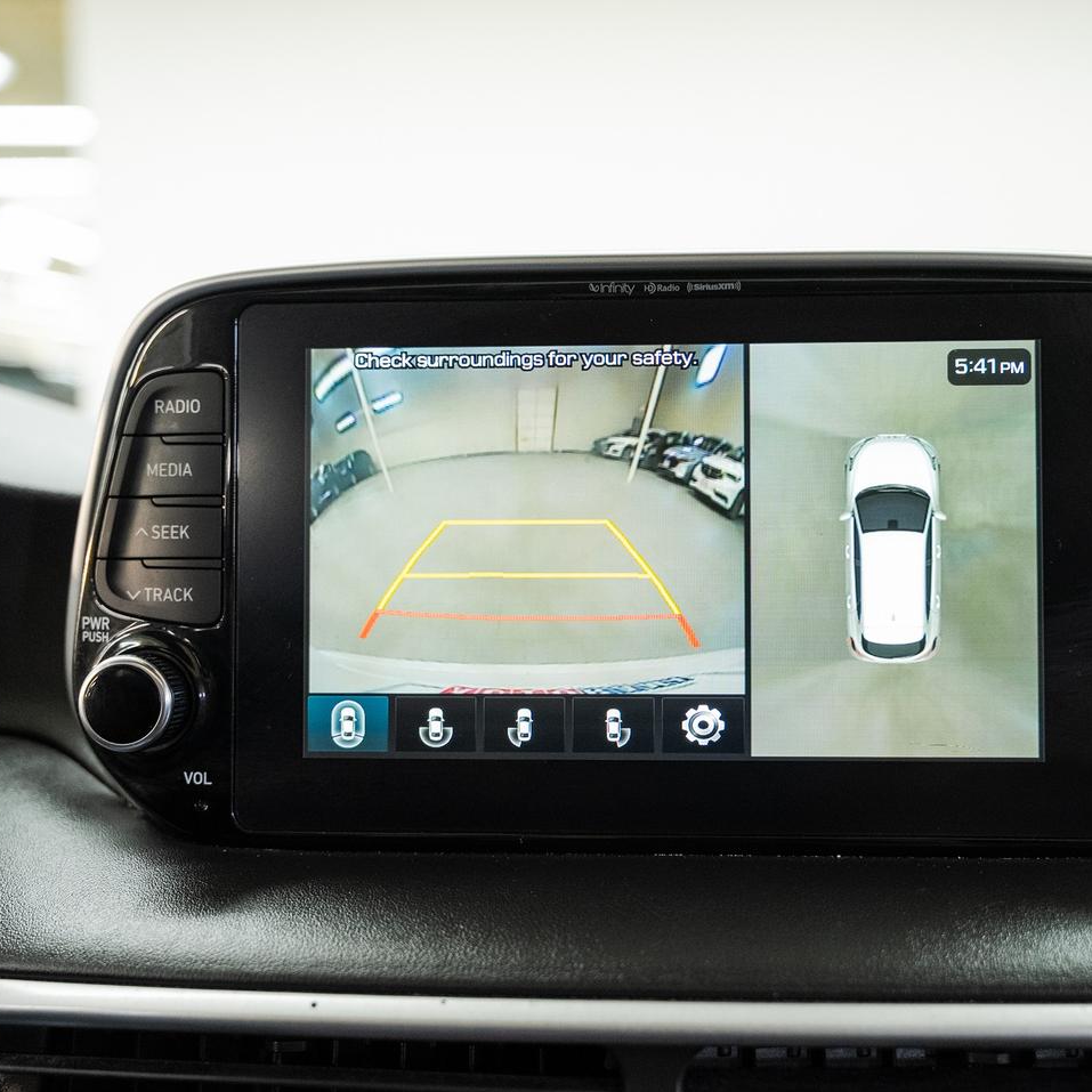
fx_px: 1392
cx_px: 640
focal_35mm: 39
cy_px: 547
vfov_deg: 42.8
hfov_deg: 42.7
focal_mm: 30.5
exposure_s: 1/40
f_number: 3.5
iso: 1000
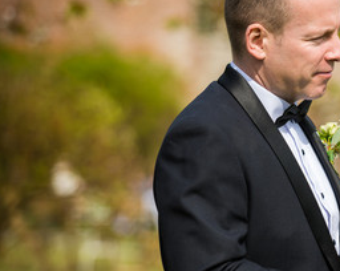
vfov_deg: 6.5
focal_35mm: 238
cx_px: 312
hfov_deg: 8.1
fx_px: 2391
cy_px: 145
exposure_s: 1/1250
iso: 100
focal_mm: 135
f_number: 2.8
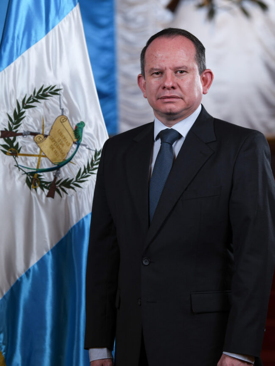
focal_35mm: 138
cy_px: 198
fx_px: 1462
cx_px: 141
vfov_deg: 14.3
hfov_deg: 10.7
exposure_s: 1/160
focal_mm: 122
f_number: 4.5
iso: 400
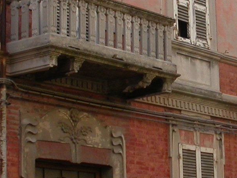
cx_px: 228
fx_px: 972
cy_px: 43
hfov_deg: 13.7
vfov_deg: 10.4
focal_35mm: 142
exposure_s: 1/139
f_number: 4.7
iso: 100
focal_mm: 7.85
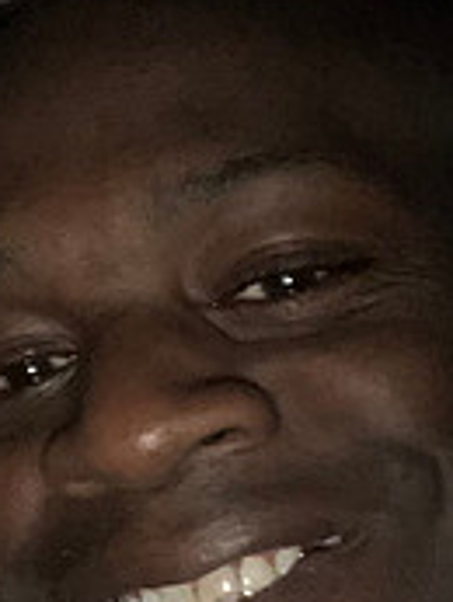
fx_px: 1865
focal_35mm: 107
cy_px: 407
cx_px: -66
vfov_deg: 18.3
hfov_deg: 13.5
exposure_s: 1/16
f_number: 2.2
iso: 500
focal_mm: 2.87
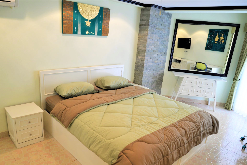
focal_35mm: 27
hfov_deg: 67.3
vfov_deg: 47.8
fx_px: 185
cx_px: 113
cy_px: 93
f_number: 4
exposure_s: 1/60
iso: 400
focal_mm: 24
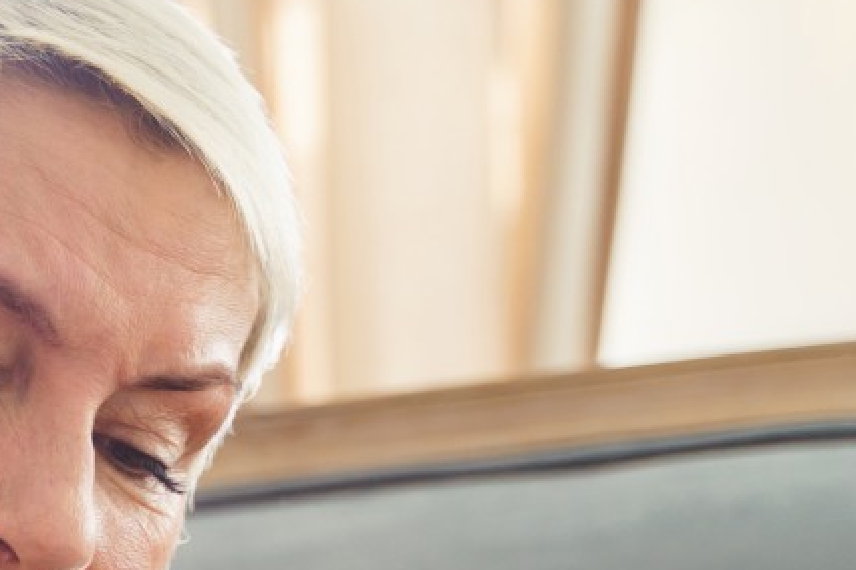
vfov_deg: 8.1
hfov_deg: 11.7
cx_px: -653
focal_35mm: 164
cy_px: 1027
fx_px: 3898
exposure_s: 1/160
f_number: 2.8
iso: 250
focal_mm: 43
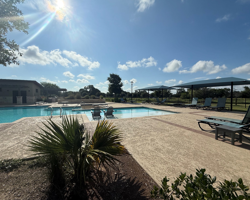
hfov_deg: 96.8
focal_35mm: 15
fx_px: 111
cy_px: 100
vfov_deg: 84.0
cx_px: 122
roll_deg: +0.2
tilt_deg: -1.6
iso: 50
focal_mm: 2.22
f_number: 2.2
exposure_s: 1/6173
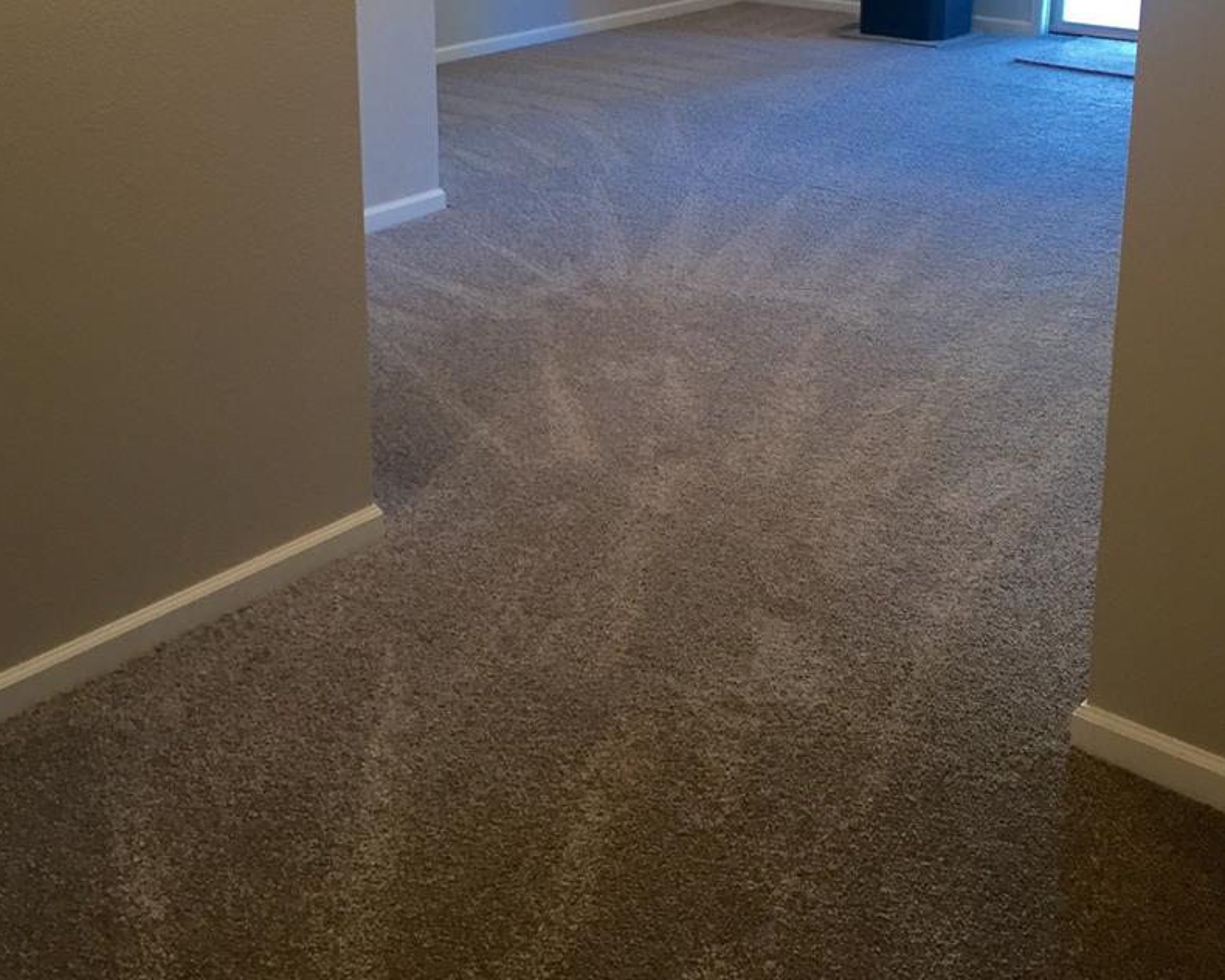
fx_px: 1559
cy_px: 149
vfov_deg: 33.5
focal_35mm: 43
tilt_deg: -13.1
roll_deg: -0.1
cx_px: 603
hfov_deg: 42.9
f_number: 2.2
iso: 80
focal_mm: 4.15
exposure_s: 1/30
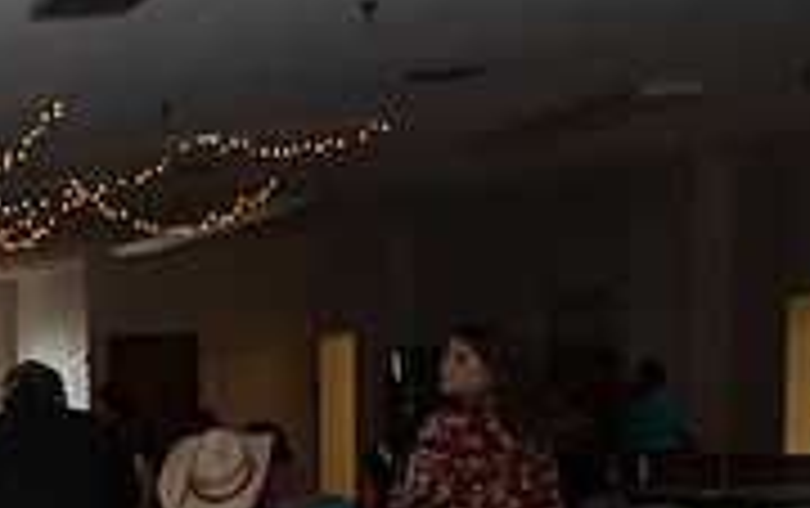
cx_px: -611
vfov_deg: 12.1
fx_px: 2321
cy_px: 677
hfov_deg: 16.7
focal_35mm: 105
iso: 800
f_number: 3.5
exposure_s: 1/125
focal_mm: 29
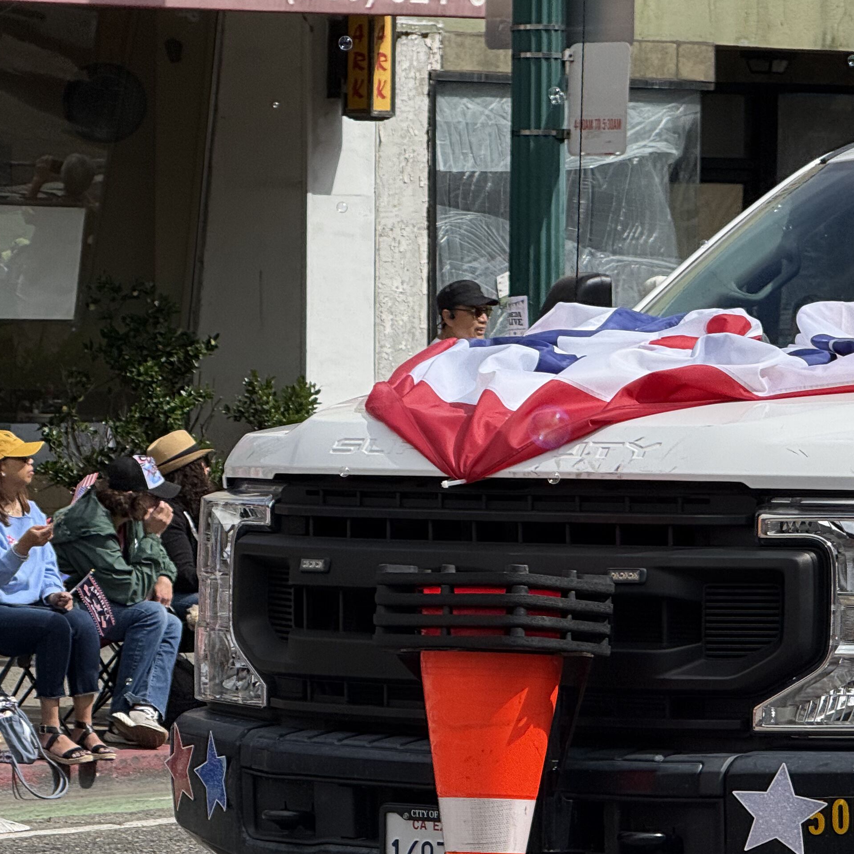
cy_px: 577
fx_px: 6224
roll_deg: -0.3
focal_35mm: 223
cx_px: 602
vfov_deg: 7.8
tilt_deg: -2.4
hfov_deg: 7.8
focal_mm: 15.66
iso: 50
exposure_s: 1/2817
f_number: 2.8
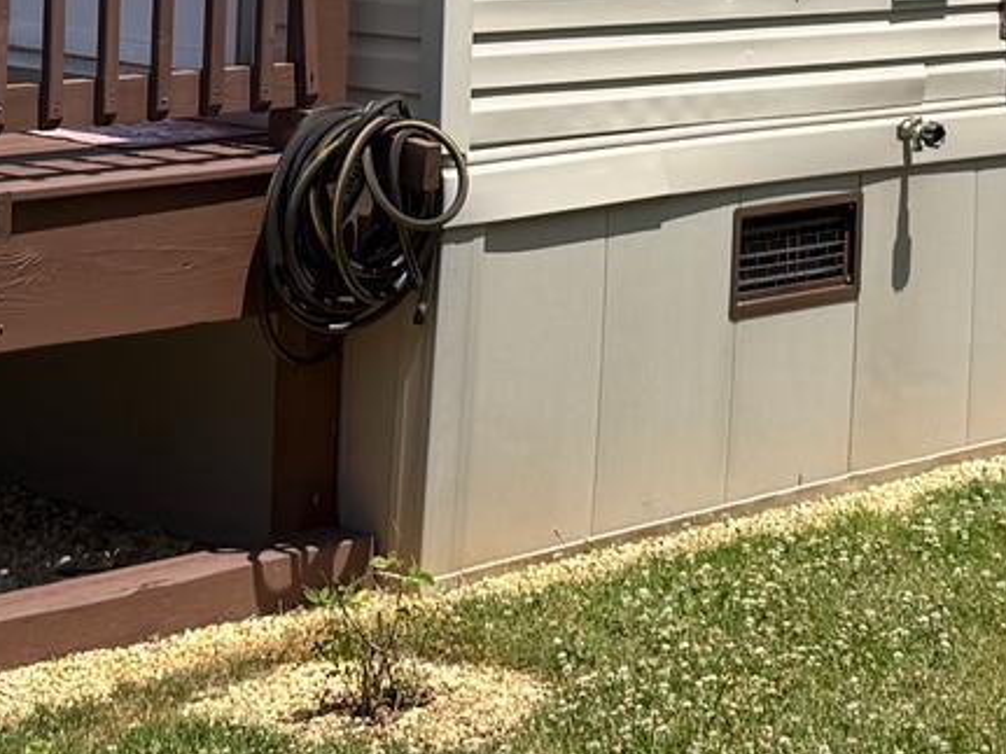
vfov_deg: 12.4
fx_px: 3312
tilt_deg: +3.3
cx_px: 810
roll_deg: -1.9
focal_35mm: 114
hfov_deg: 17.1
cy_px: -366
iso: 80
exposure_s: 1/4405
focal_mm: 6.76
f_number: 1.78
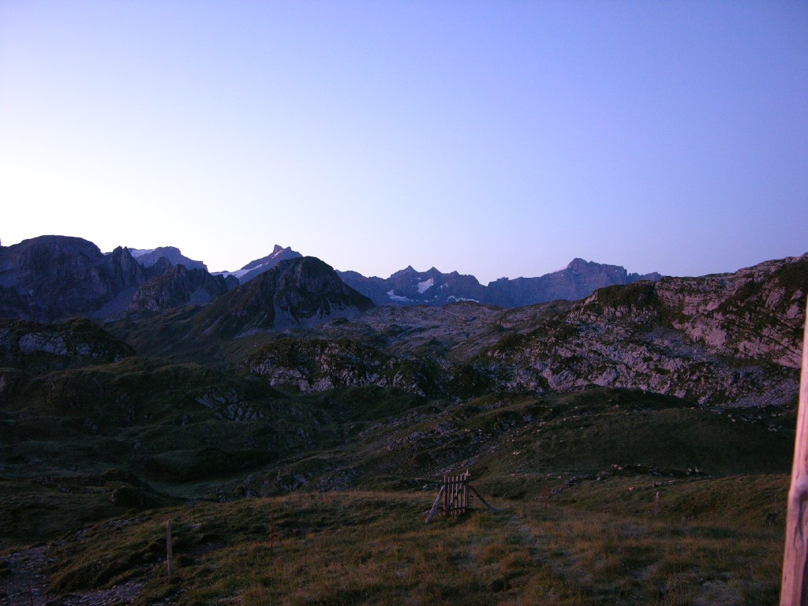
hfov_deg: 52.6
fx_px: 817
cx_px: 404
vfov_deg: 40.7
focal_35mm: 35
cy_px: 303
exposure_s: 1/4.8
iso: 200
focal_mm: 8.9
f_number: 2.8
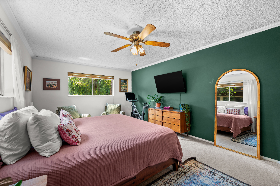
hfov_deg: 104.3
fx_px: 109
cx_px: 140
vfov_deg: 81.1
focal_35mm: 14
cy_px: 93
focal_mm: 14
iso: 500
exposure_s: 1/6
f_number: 7.1
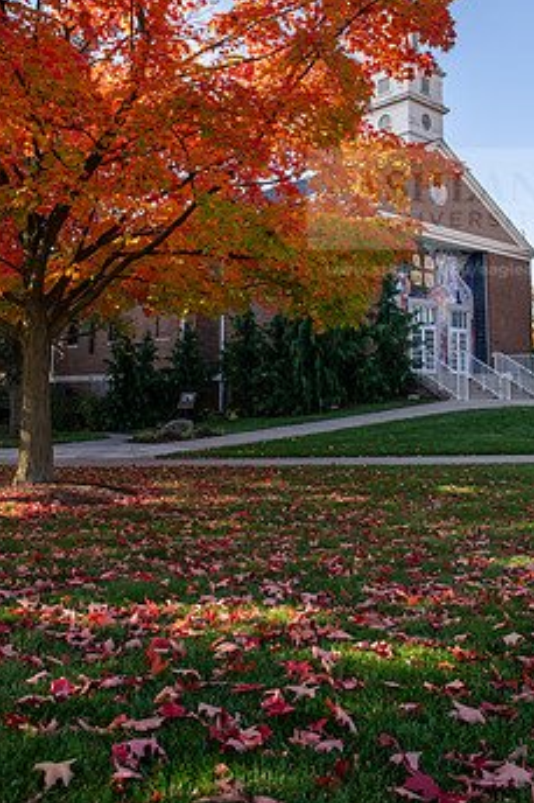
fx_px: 757
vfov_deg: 55.1
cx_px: 270
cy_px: 294
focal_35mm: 34
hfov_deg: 38.8
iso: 160
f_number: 5
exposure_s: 1/320
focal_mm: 26
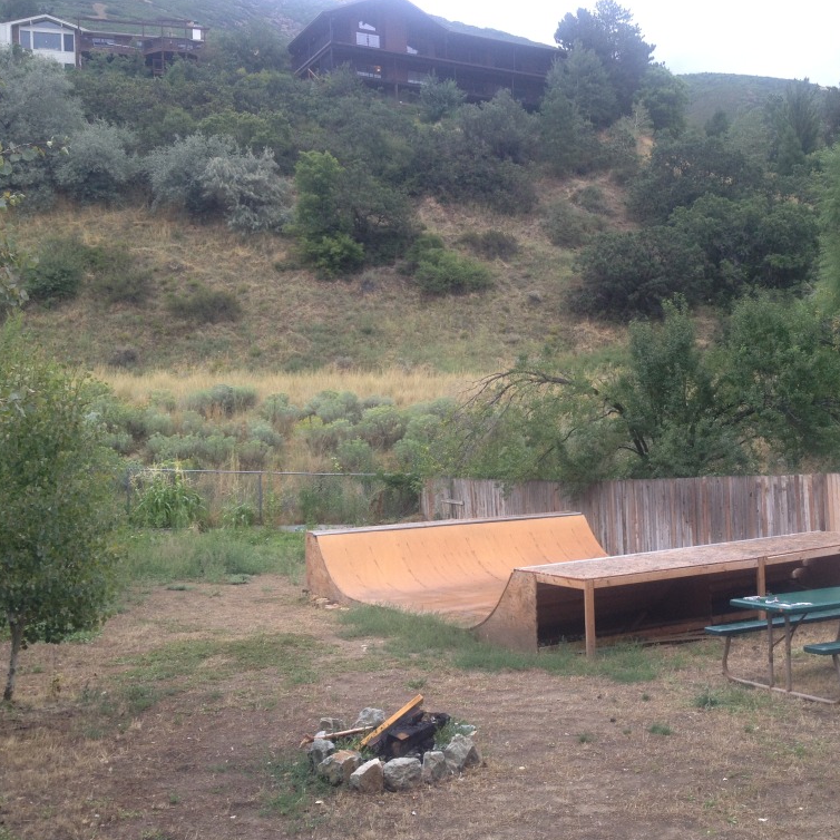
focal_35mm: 42
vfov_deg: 40.0
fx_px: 1153
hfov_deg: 39.5
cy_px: 422
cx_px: 563
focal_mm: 4.28
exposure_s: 1/120
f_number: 2.4
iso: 64
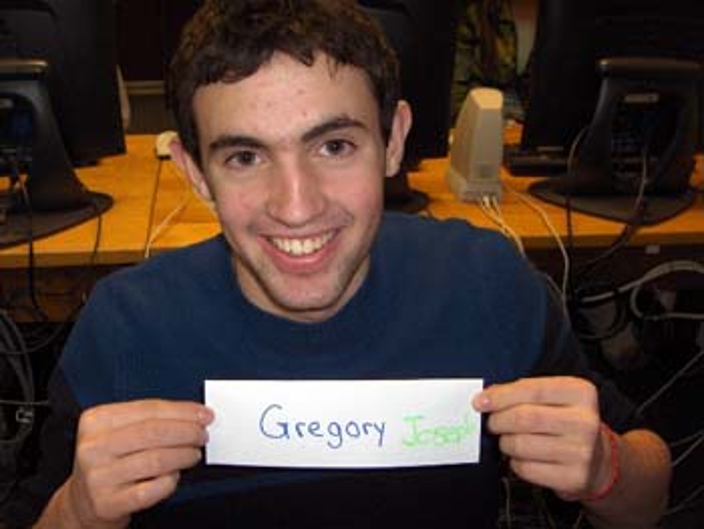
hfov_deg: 47.8
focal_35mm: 39
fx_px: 794
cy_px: 264
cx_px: 352
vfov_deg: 36.9
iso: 100
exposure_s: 1/60
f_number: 2.8
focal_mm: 8
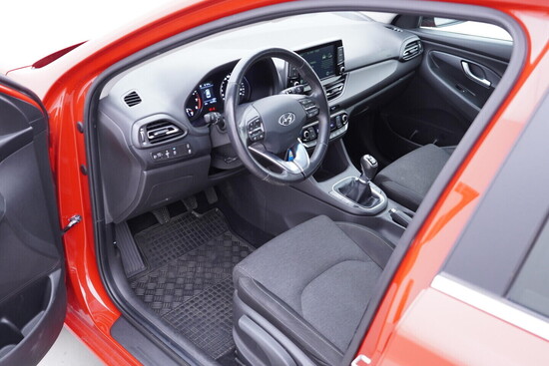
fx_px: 549
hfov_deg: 53.1
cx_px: 274
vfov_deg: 36.9
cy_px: 183
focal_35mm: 36
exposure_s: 1/40
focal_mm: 24
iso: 320
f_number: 2.8
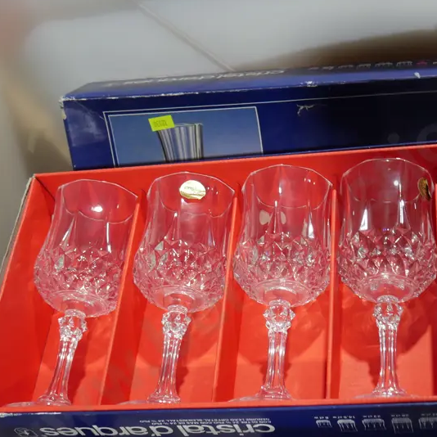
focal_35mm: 61
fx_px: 871
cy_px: 216
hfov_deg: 27.7
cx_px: 338
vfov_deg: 28.2
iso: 250
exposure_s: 1/60
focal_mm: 18
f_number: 4
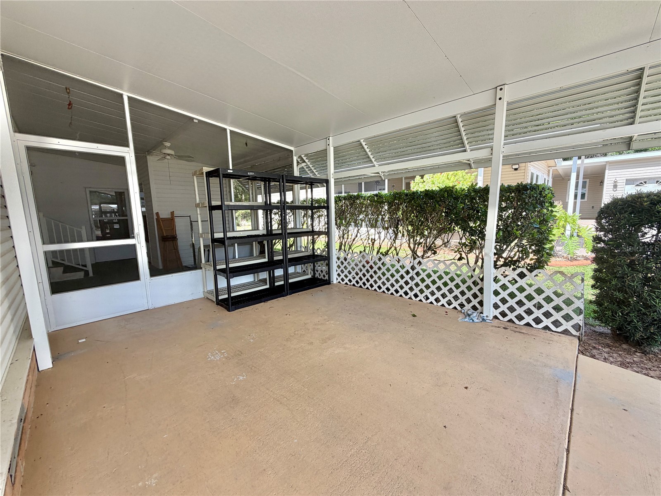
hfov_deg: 102.1
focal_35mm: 14
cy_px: 248
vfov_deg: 85.7
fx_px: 267
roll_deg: -1.8
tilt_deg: -4.4
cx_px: 330
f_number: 2.2
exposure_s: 1/225
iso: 40
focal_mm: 2.22
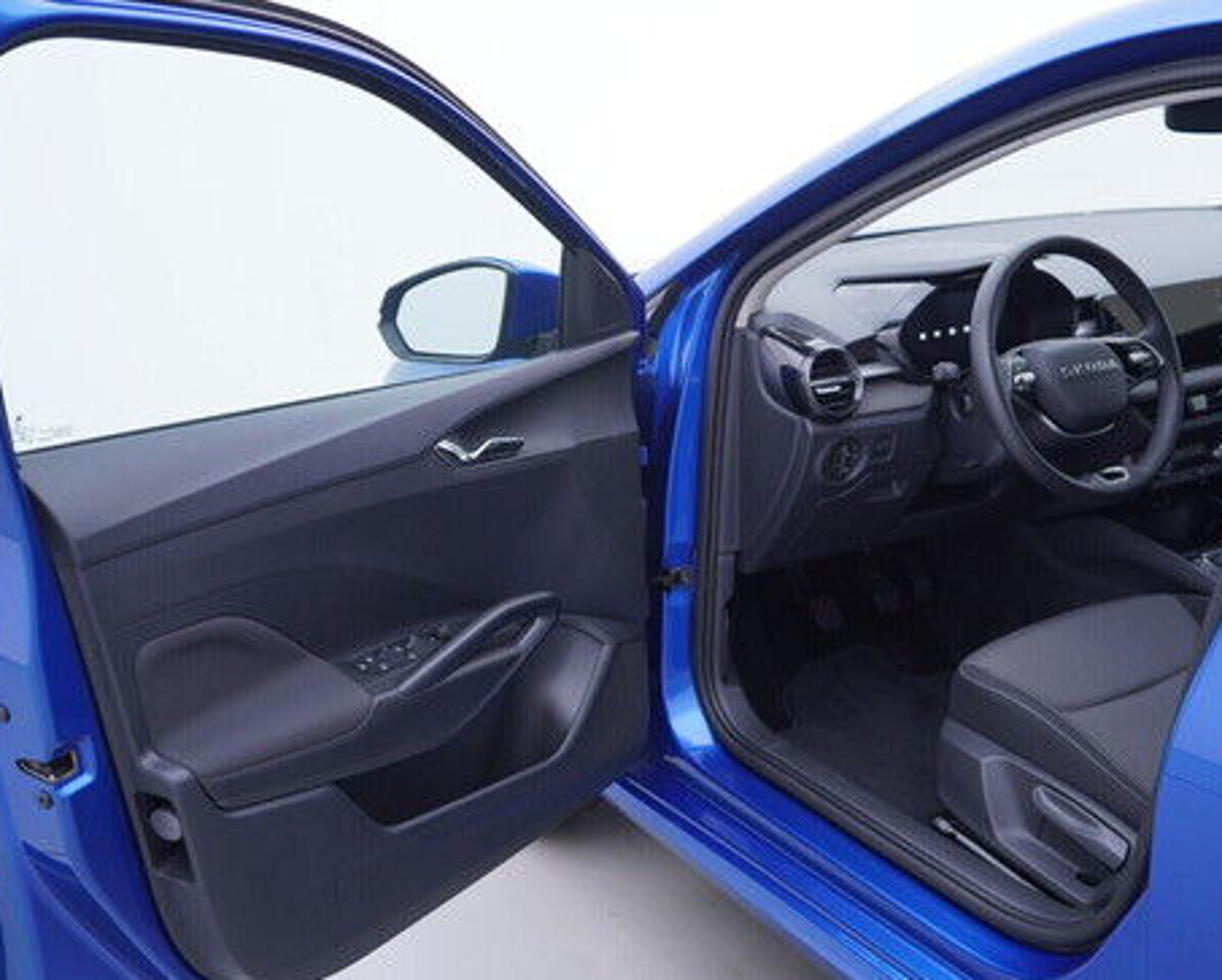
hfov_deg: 44.6
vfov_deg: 36.5
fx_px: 1484
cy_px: 490
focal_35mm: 41
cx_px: 707
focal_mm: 24
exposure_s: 1/50
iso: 125
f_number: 3.2
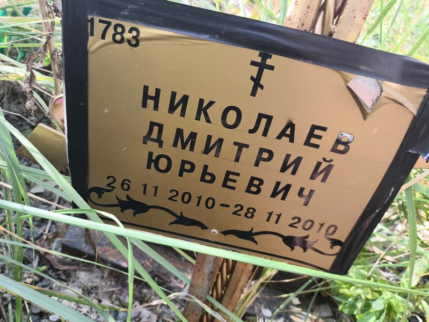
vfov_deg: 54.9
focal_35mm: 25
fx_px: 310
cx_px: 214
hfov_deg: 69.4
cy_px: 161
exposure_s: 1/100
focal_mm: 4.71
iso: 50
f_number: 1.7
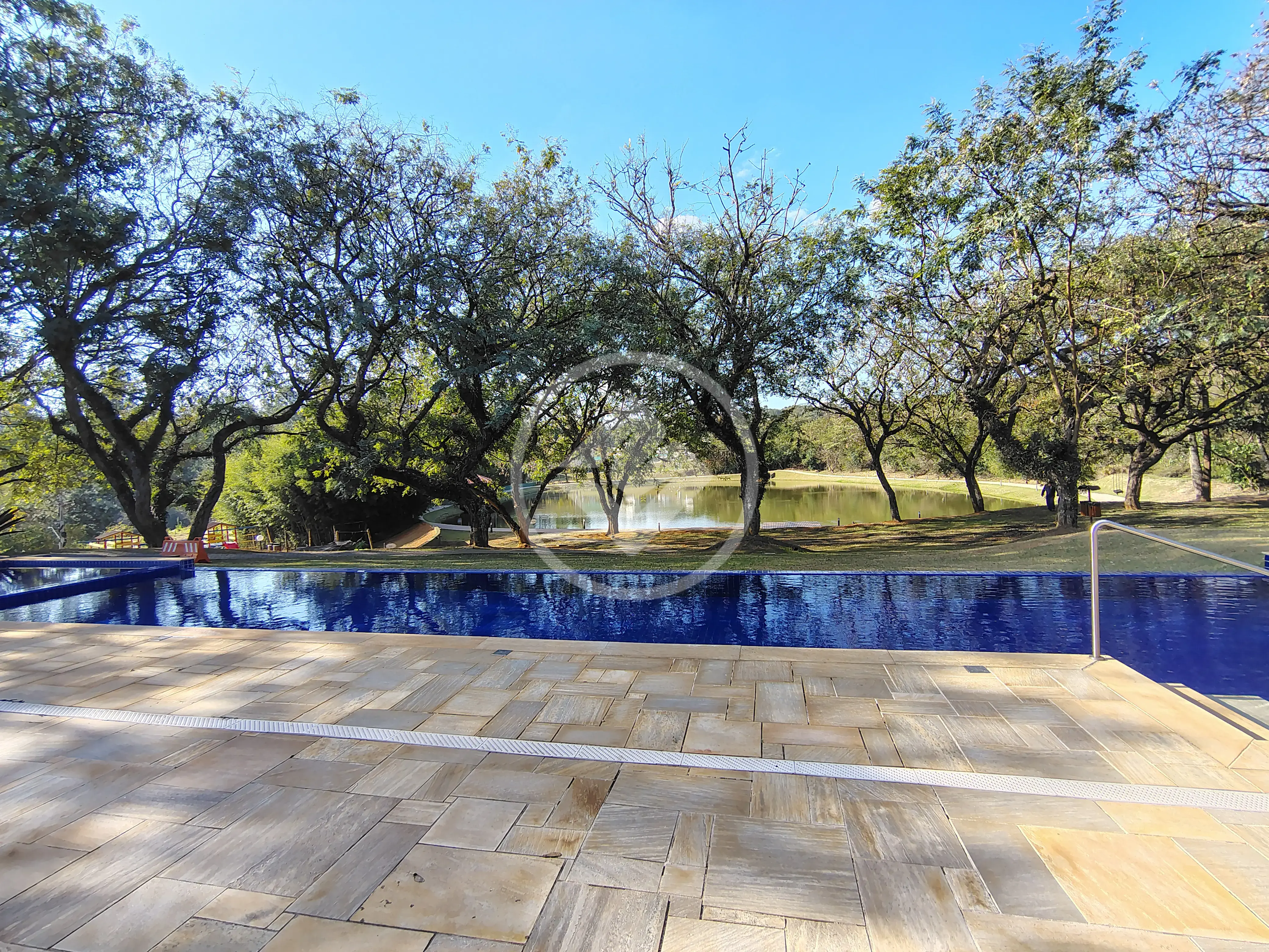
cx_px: 634
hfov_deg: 94.5
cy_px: 476
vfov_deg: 78.1
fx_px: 587
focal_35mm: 16
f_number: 2.2
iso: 100
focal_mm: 2.13
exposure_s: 1/383
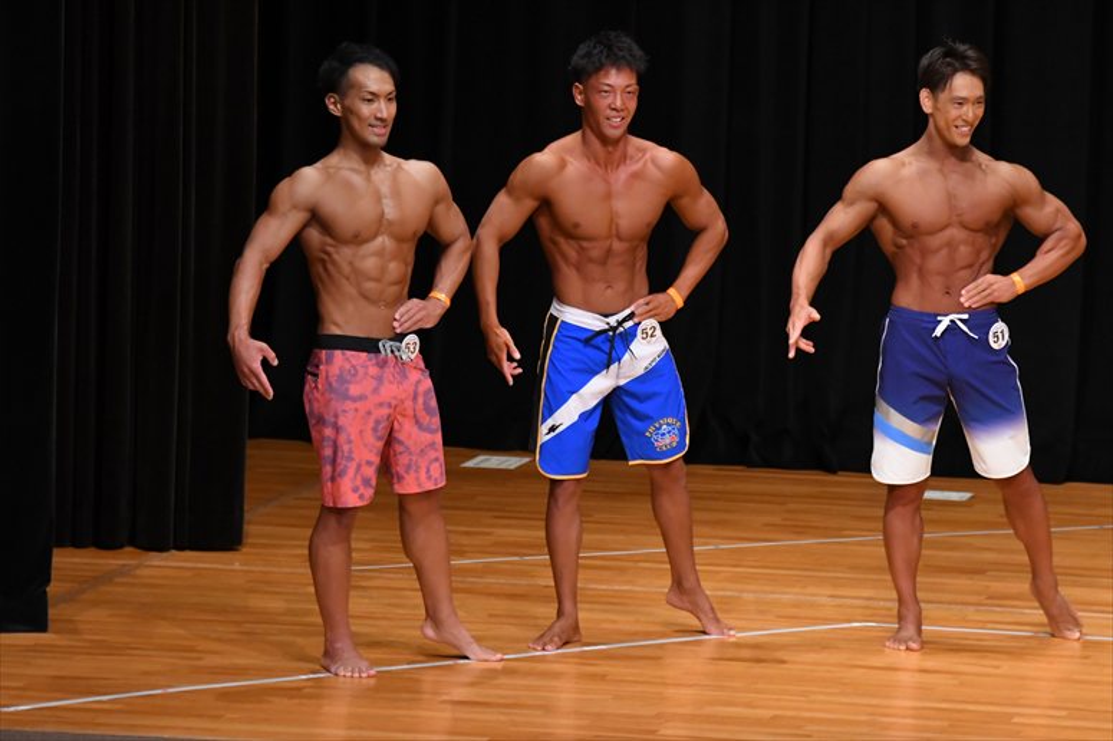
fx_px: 8344
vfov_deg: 5.1
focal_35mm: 270
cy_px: 370
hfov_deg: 7.6
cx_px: 556
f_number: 5.6
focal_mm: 180
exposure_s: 1/400
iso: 4000
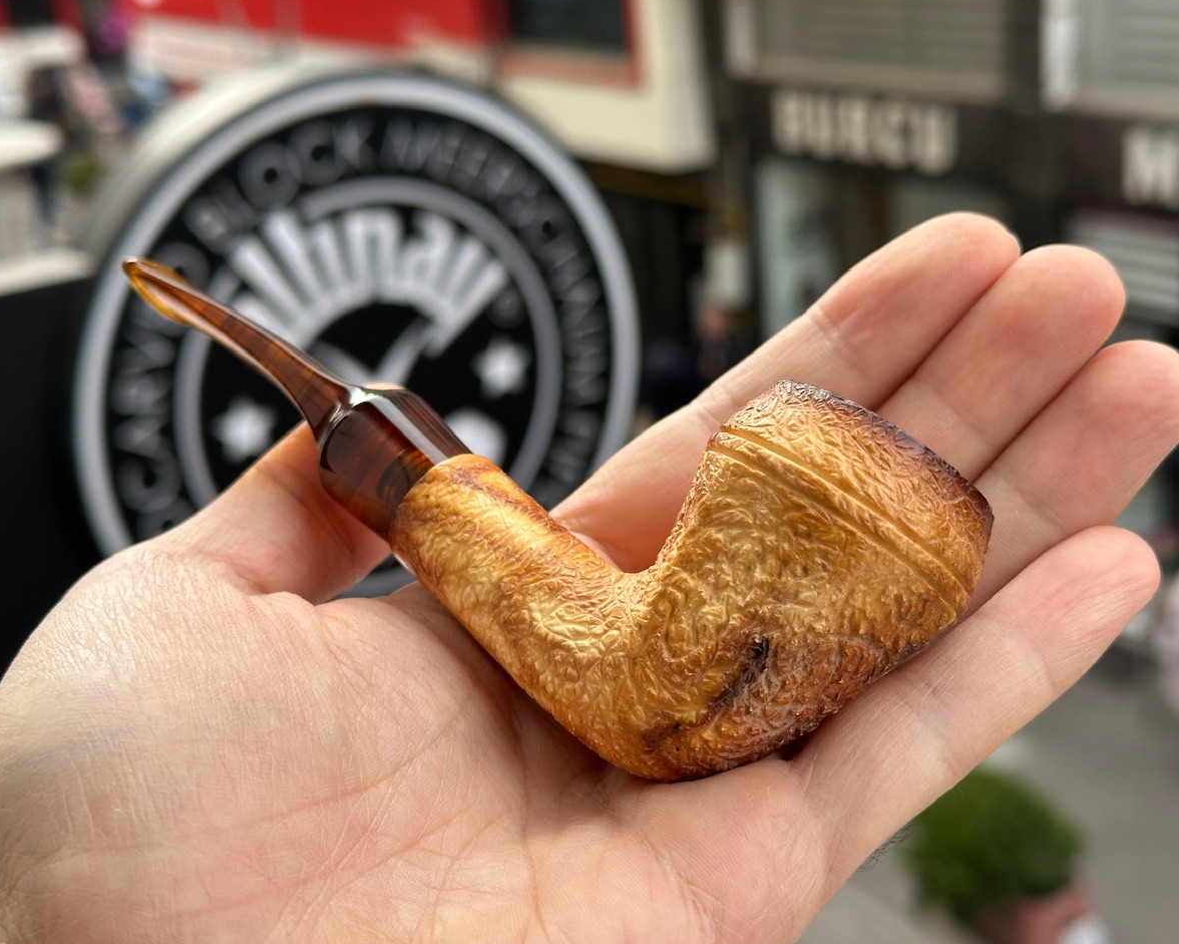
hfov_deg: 36.7
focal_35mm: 51
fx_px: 1780
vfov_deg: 29.7
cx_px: 584
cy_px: 470
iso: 64
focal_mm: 6.86
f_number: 1.78
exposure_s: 1/623
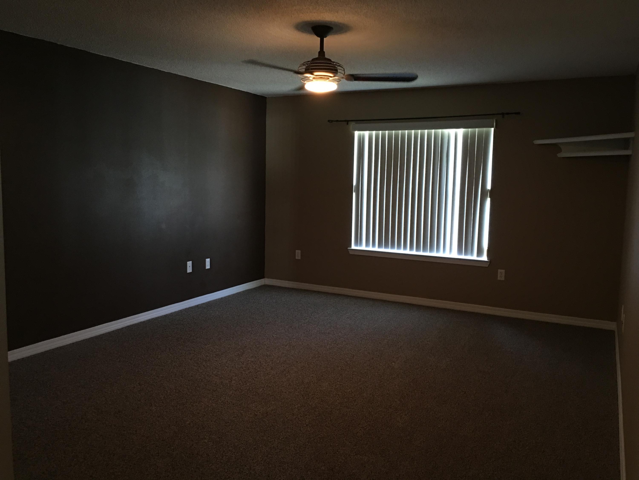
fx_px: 535
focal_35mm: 29
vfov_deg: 48.2
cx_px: 320
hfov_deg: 61.7
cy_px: 240
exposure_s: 1/4
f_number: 2.2
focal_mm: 4.15
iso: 64
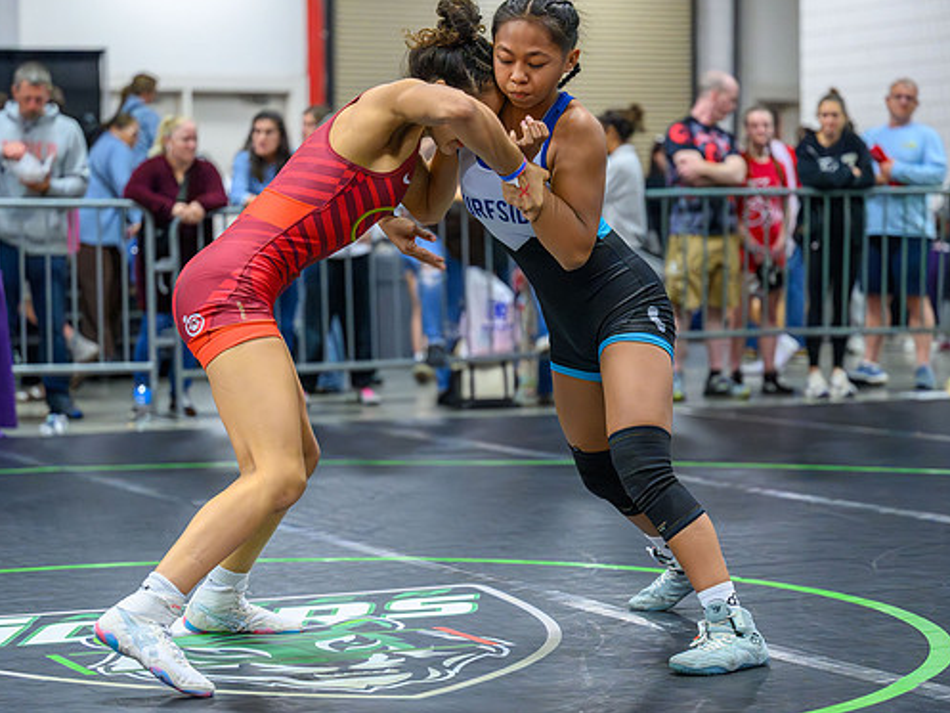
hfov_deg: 20.0
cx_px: 461
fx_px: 2690
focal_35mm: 98
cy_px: 382
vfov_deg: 15.1
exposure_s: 1/640
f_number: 2.8
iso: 14400
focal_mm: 80
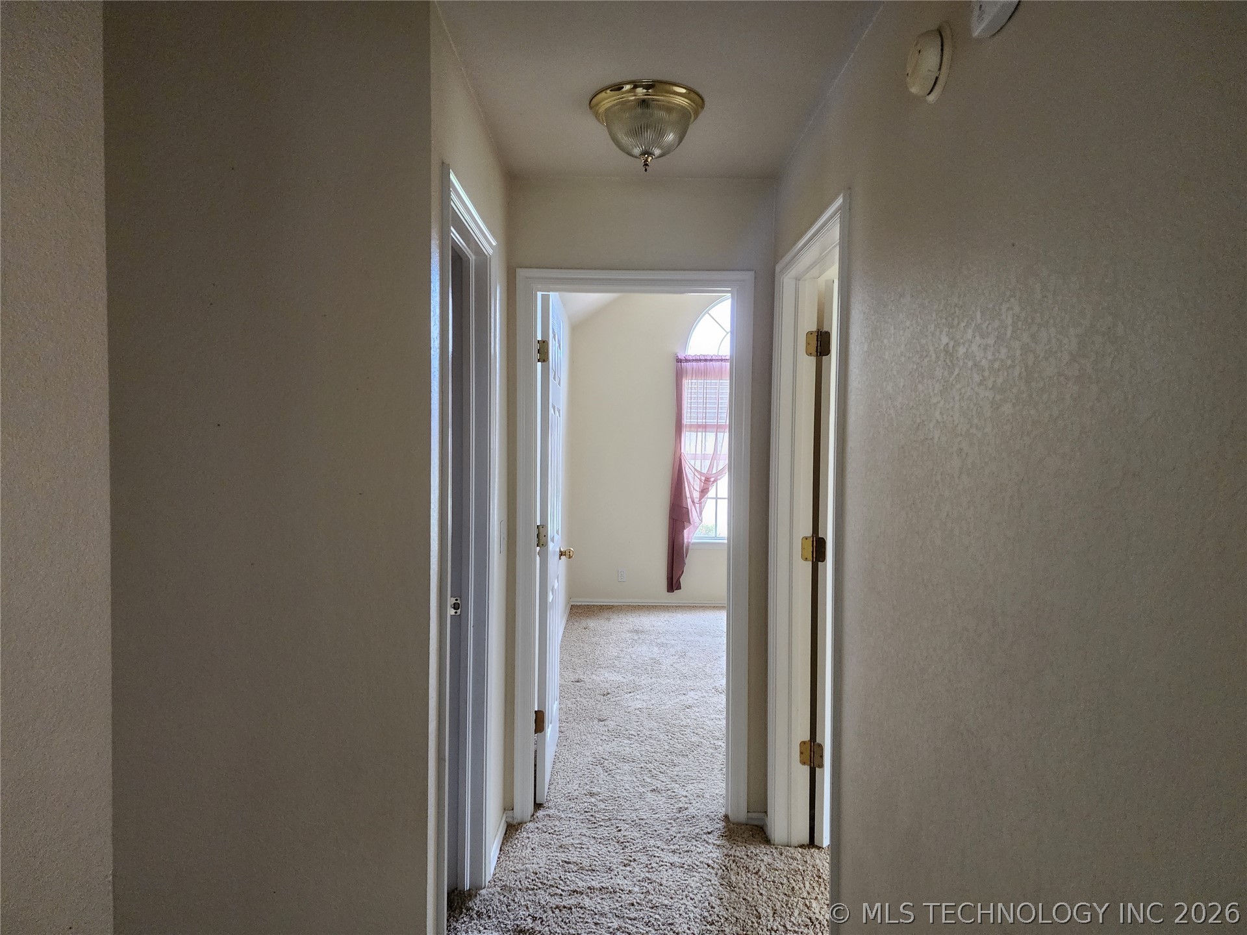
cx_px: 624
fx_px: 829
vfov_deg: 58.9
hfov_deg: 73.9
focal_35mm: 23
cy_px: 468
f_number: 1.8
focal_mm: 6.4
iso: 320
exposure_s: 1/120
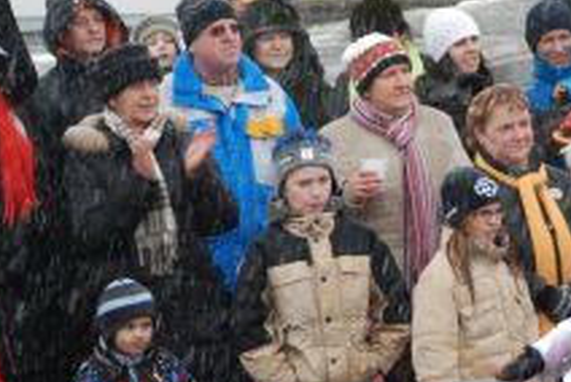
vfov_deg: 5.8
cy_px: 233
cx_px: 797
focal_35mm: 238
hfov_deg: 8.5
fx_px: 3780
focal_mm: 42
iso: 250
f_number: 8
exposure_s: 1/80
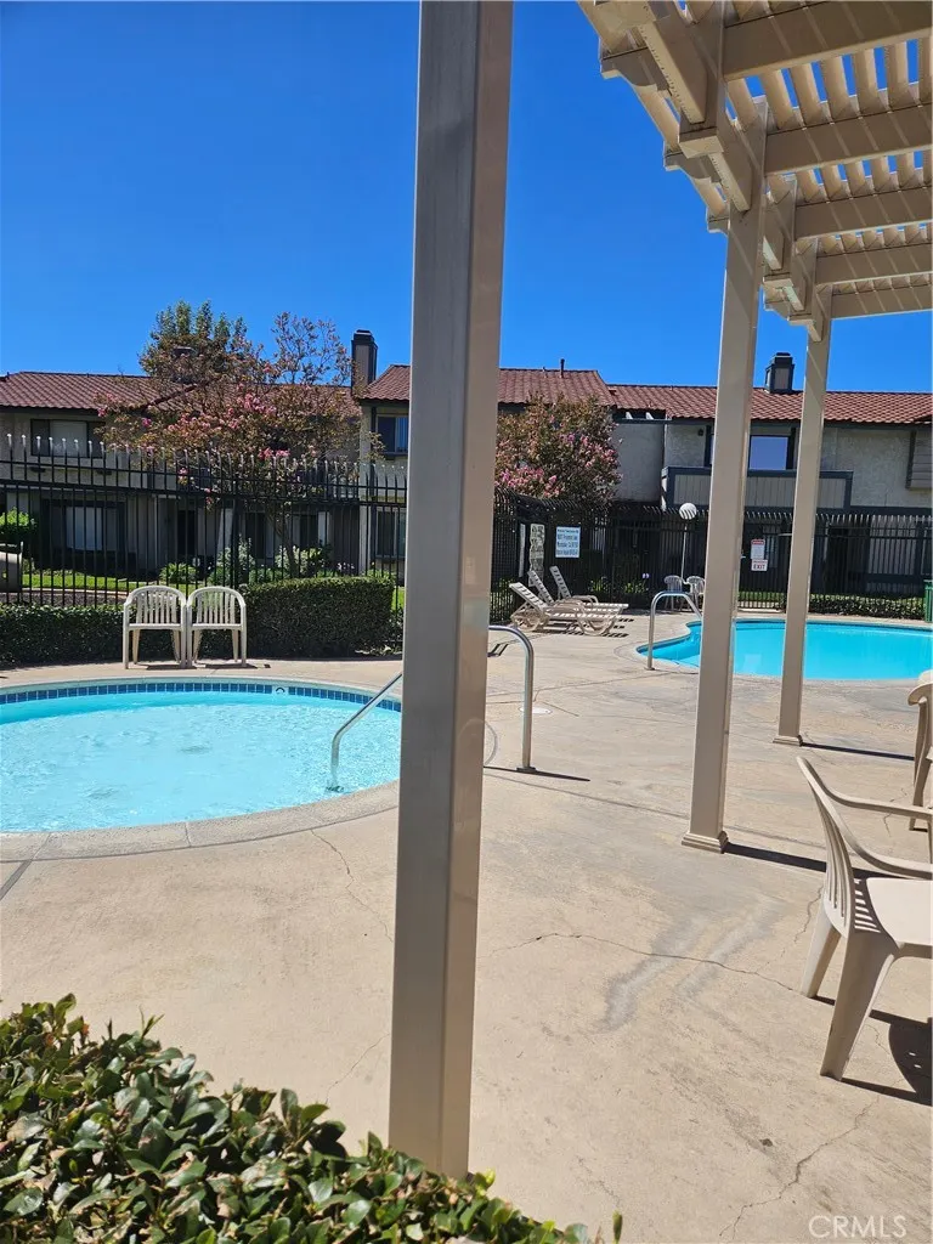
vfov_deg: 73.9
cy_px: 622
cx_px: 466
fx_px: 827
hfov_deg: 58.9
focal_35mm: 23
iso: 25
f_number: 1.8
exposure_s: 1/3363
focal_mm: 5.4
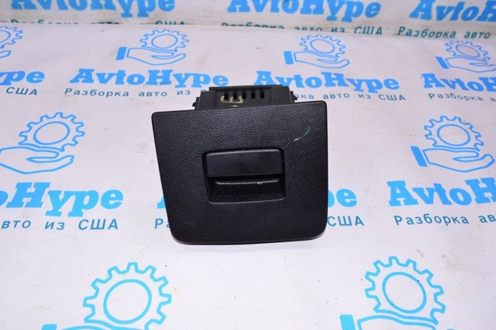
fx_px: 413
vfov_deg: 43.5
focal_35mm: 30
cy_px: 165
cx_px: 248
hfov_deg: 62.0
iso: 1600
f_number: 8
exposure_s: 1/200
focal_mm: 20
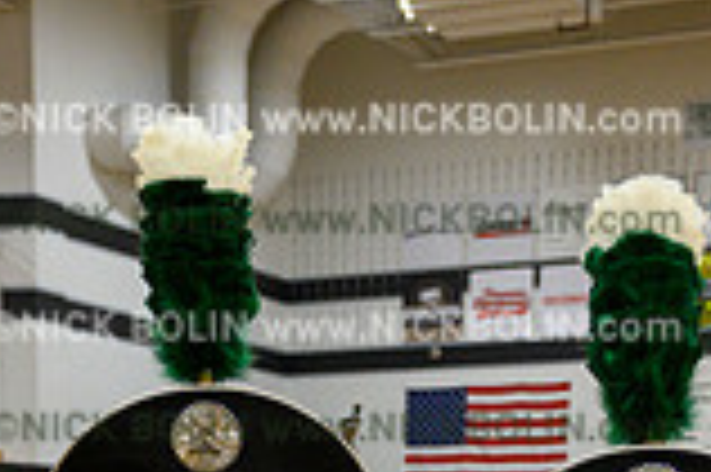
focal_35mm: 88
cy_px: 845
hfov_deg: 23.1
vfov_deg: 13.8
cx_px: 333
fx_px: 1736
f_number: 4
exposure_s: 1/250
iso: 1250
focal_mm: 24
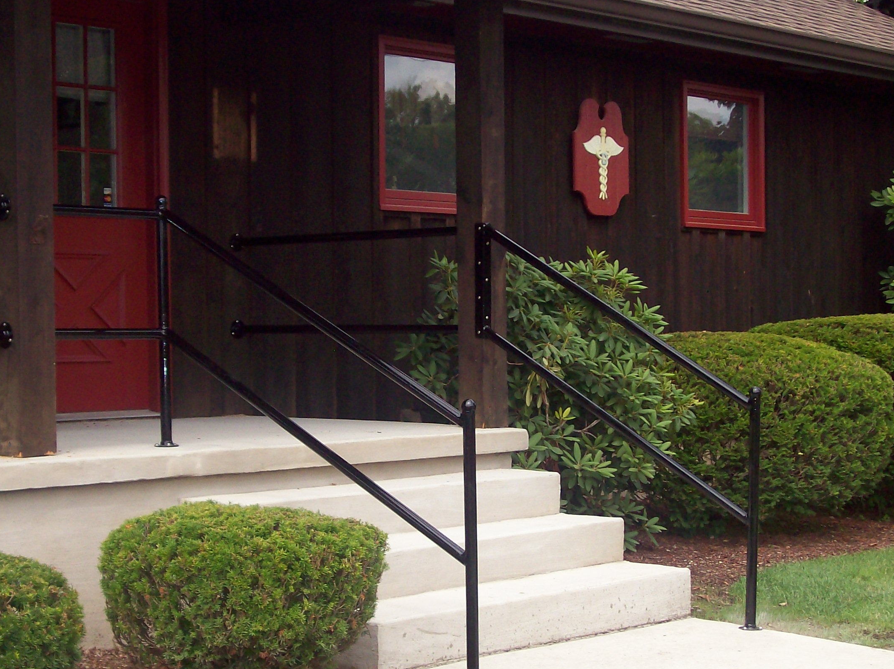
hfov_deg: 26.0
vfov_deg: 19.6
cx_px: 456
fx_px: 1936
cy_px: 407
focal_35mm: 75
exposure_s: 1/644
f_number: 3.4
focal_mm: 9.4
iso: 80
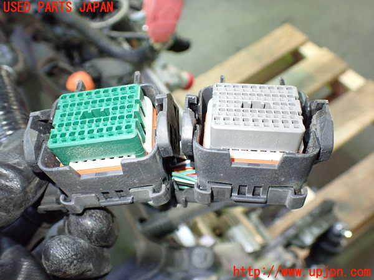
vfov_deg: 46.8
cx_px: 187
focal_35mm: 30
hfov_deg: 60.0
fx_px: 324
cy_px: 140
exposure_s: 1/50
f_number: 2.3
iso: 800
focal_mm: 5.4
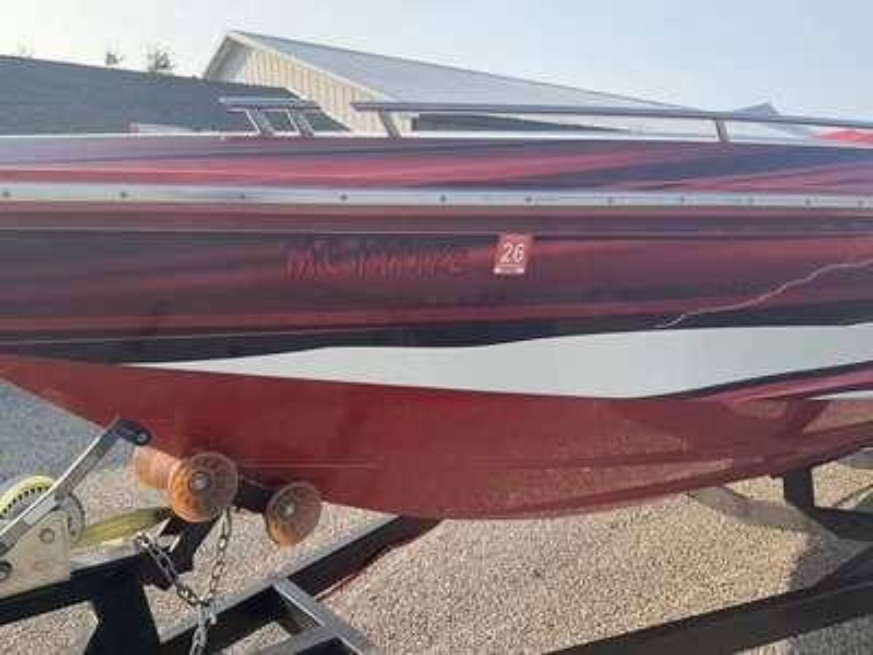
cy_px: 328
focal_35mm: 29
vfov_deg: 48.2
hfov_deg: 61.7
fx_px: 731
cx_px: 436
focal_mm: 3
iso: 25
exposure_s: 1/739
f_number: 1.8
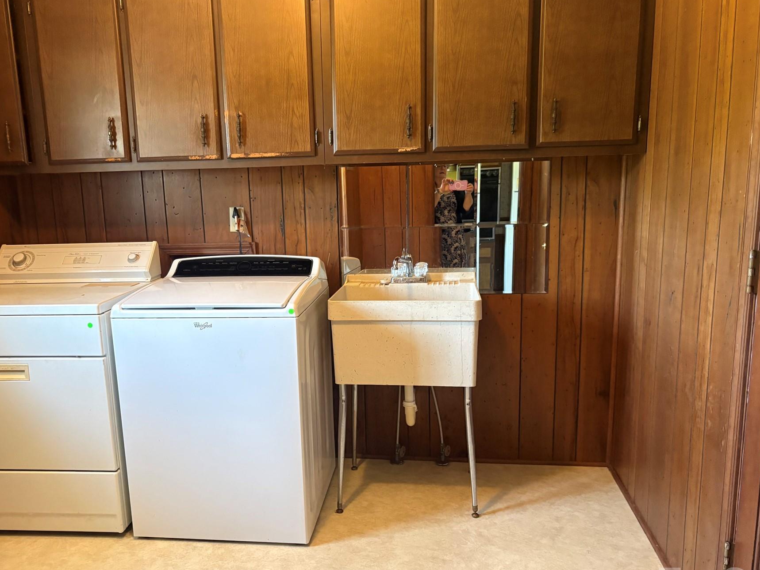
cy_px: 315
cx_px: 347
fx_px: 681
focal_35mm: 31
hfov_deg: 58.3
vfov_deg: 45.4
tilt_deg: -10.7
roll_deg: +2.6
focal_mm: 5.96
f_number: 1.6
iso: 400
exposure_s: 1/60
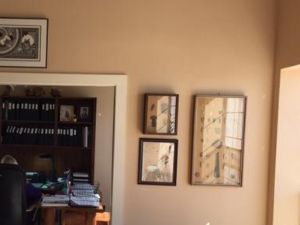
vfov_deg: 30.1
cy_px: 144
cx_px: 64
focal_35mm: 48
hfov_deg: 38.3
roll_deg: -3.2
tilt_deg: -2.0
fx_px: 416
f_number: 2.2
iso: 32
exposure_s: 1/138
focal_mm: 4.15
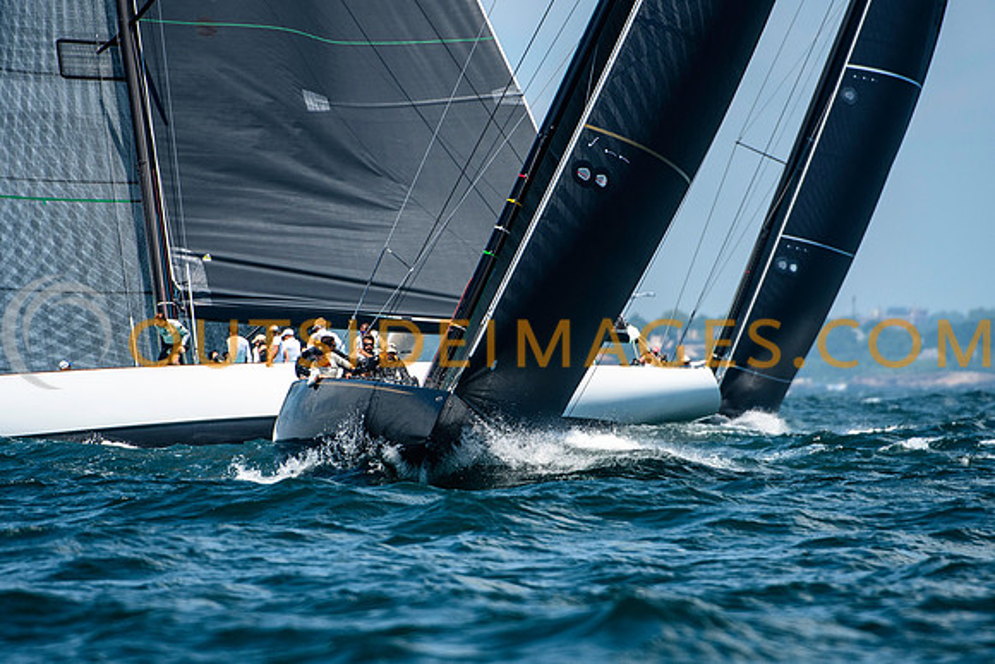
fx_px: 17772
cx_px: 498
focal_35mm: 643
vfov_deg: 2.1
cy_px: 332
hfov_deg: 3.2
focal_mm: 400
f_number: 5.6
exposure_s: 1/2000
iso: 400
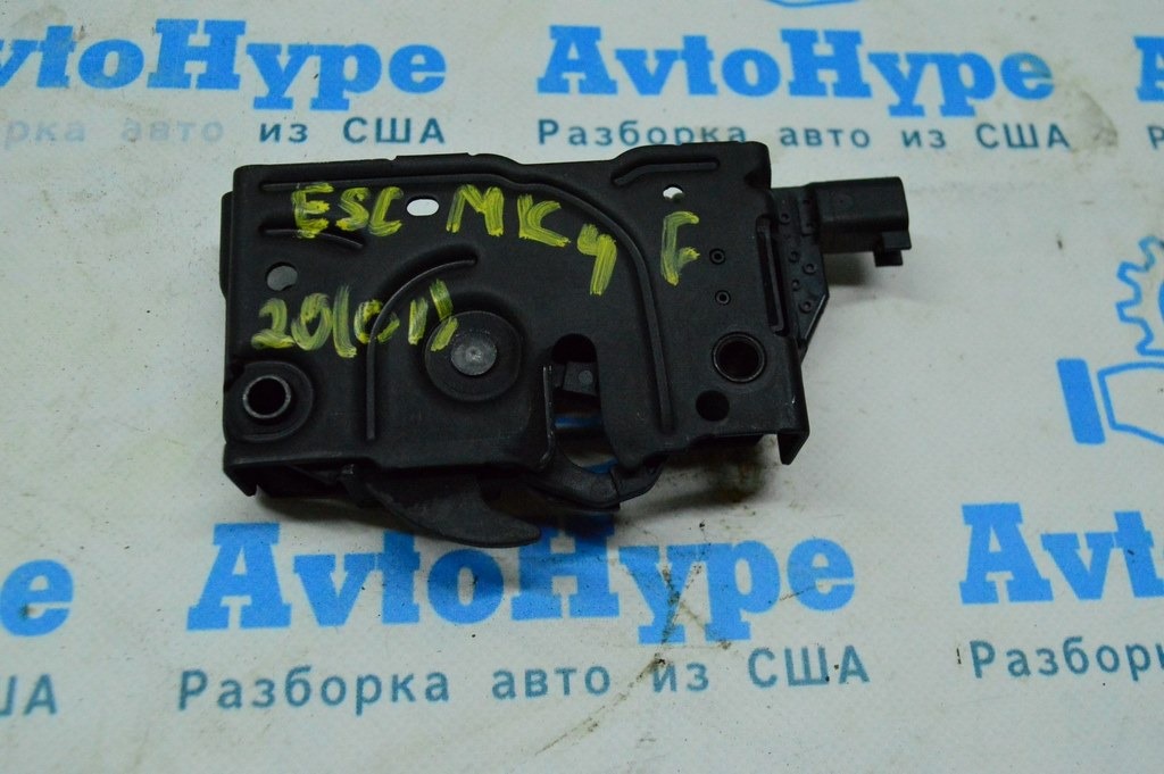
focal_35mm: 38
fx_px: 1211
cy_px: 387
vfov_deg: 35.4
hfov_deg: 51.3
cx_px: 582
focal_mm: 25
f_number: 6.3
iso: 6400
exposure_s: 1/800
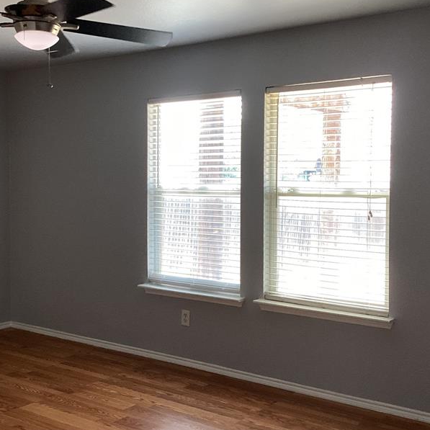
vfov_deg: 36.1
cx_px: 167
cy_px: 210
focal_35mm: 47
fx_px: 661
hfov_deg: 35.9
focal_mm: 3.3
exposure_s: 1/120
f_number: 2.4
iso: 80
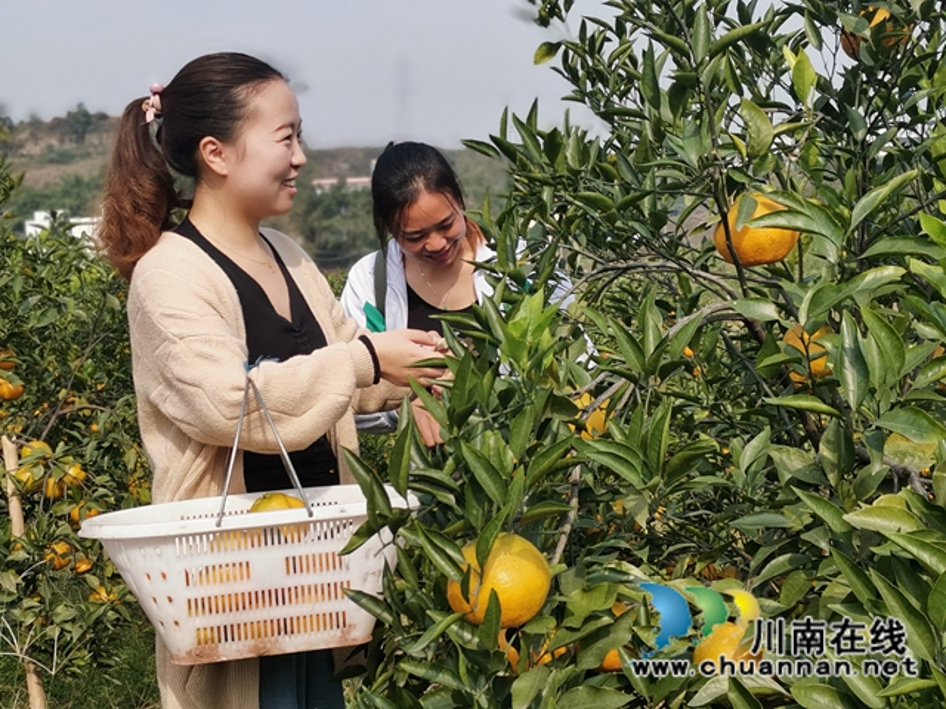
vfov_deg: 28.0
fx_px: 1421
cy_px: 354
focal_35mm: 52
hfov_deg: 36.8
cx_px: 473
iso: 50
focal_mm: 4.75
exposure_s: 1/972
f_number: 2.4
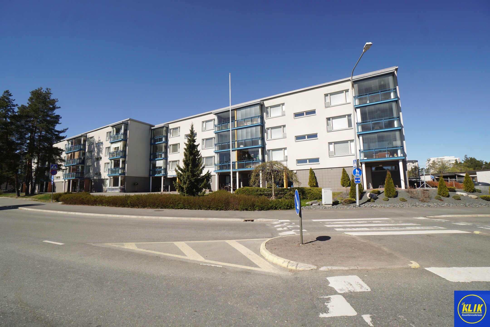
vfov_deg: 77.3
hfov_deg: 100.4
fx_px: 204
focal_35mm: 15
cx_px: 245
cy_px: 164
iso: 100
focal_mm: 10
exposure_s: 1/320
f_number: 8
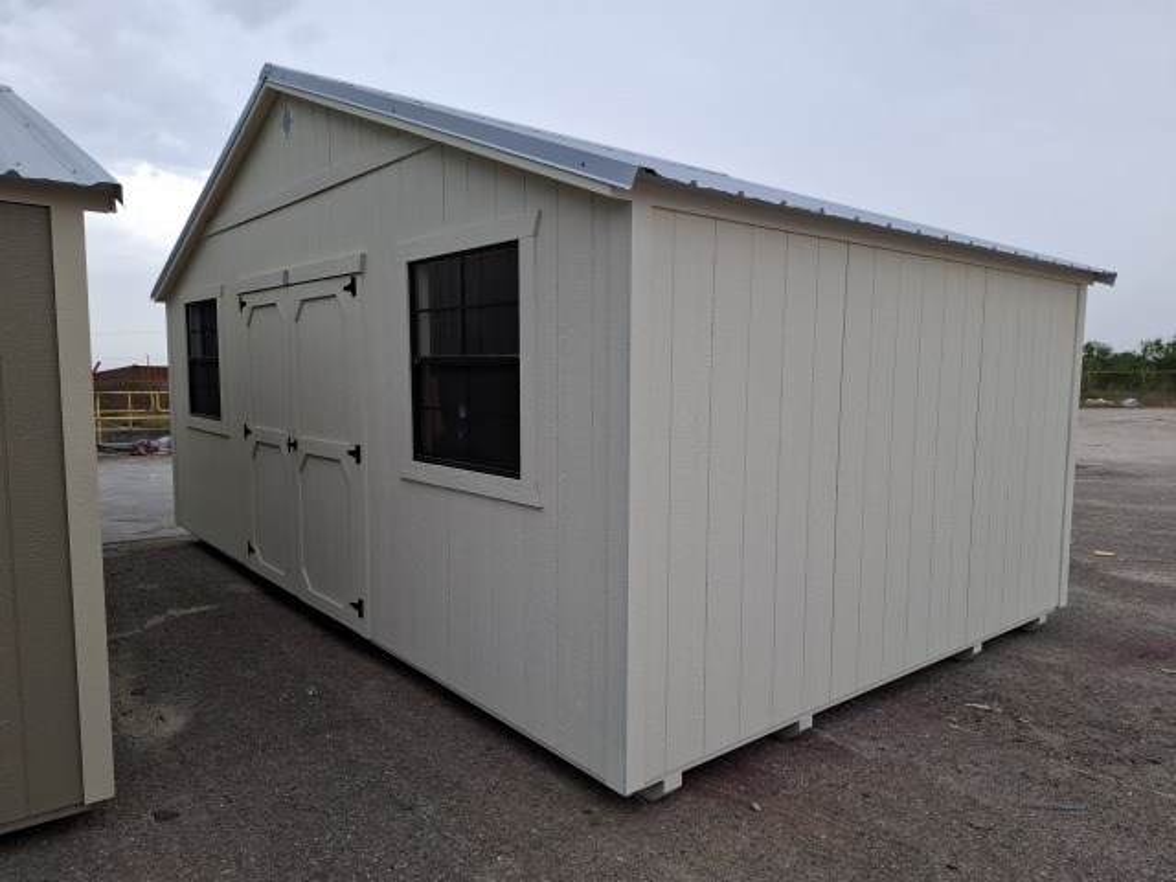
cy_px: 441
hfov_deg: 73.9
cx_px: 588
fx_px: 781
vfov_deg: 58.9
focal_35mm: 23
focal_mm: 5.54
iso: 50
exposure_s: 1/222
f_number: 1.8
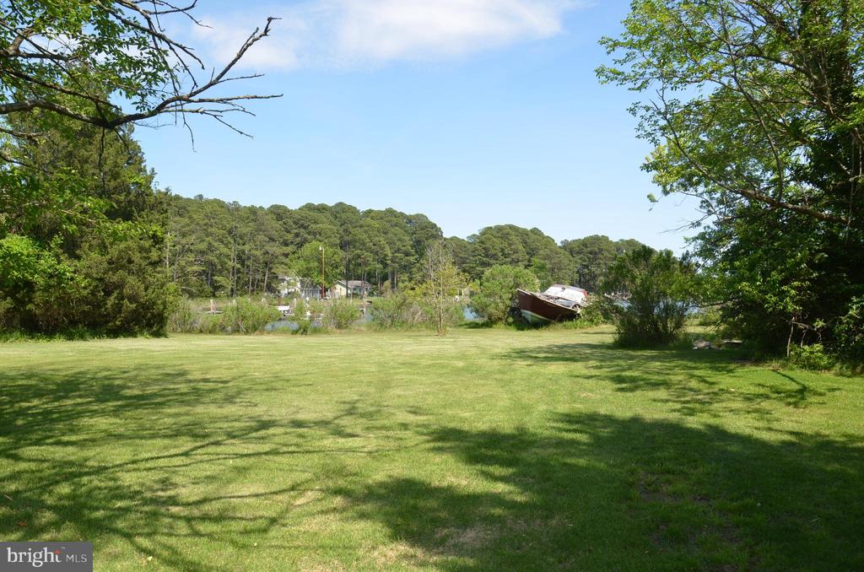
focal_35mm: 27
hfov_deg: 67.5
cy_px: 286
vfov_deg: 47.7
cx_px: 432
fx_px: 647
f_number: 8
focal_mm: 18
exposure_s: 1/250
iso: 140
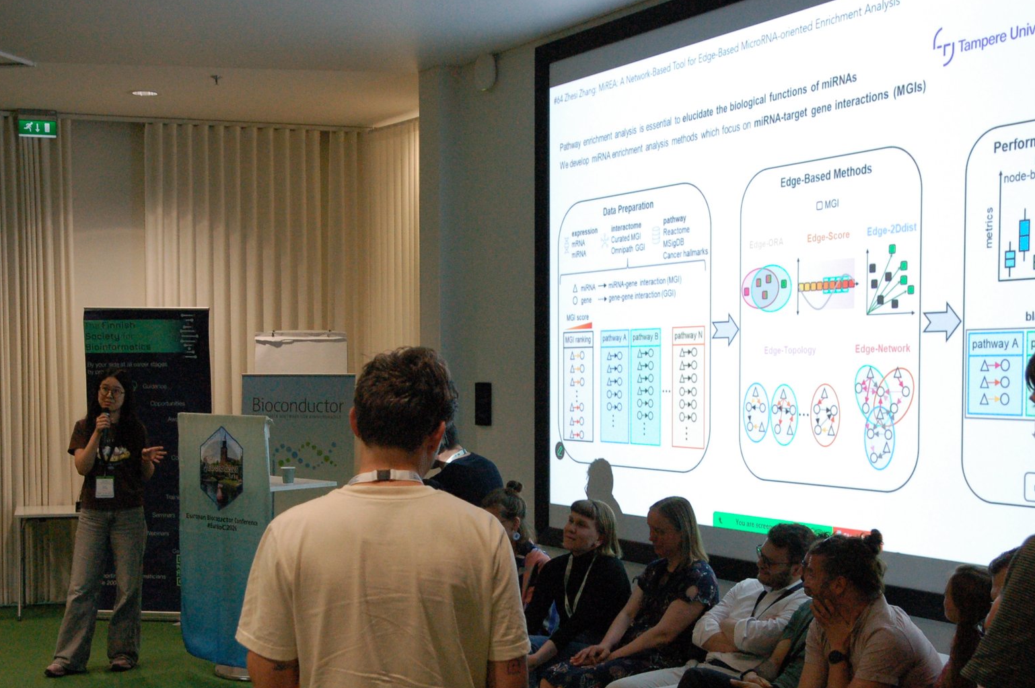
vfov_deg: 25.5
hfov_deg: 37.8
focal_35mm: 53
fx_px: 1513
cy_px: 441
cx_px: 492
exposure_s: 1/125
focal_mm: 27
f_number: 5
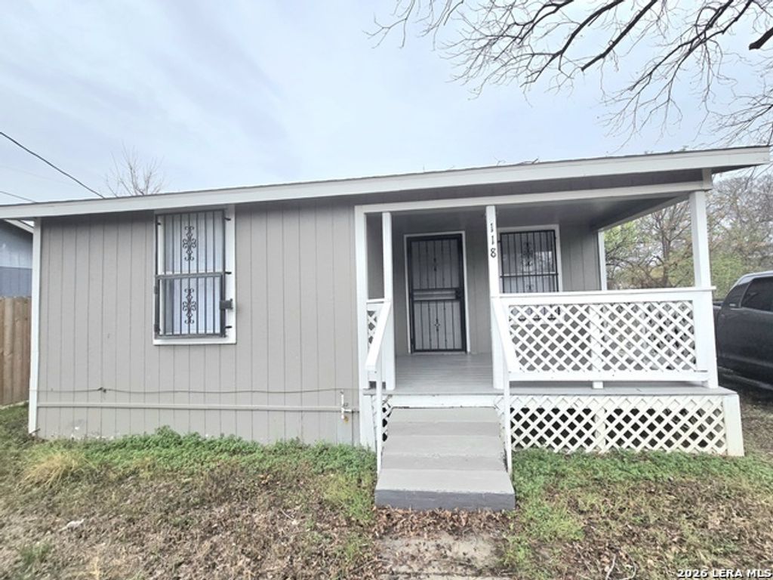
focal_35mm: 13
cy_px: 290
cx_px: 386
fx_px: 290
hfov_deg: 106.2
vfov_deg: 89.9
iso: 80
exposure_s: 1/769
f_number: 2.2
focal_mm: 2.2
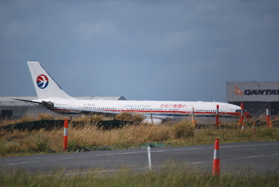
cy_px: 94
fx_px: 3260
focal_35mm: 420
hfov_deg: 4.9
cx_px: 140
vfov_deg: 3.3
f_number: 5.6
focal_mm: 280
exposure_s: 1/1600
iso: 200
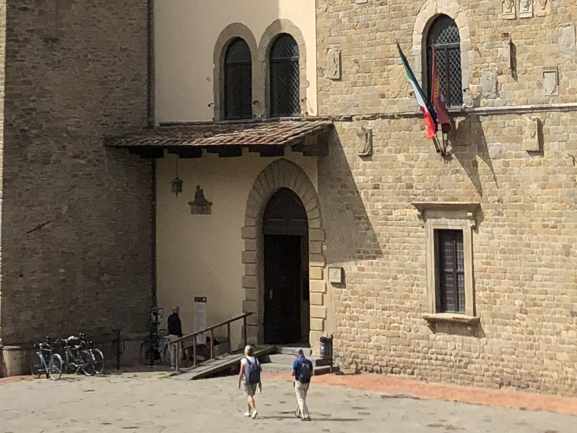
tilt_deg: +8.1
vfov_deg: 12.4
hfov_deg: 16.9
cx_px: 382
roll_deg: +1.9
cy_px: -130
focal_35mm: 116
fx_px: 1933
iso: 20
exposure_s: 1/3040
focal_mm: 4
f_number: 1.8
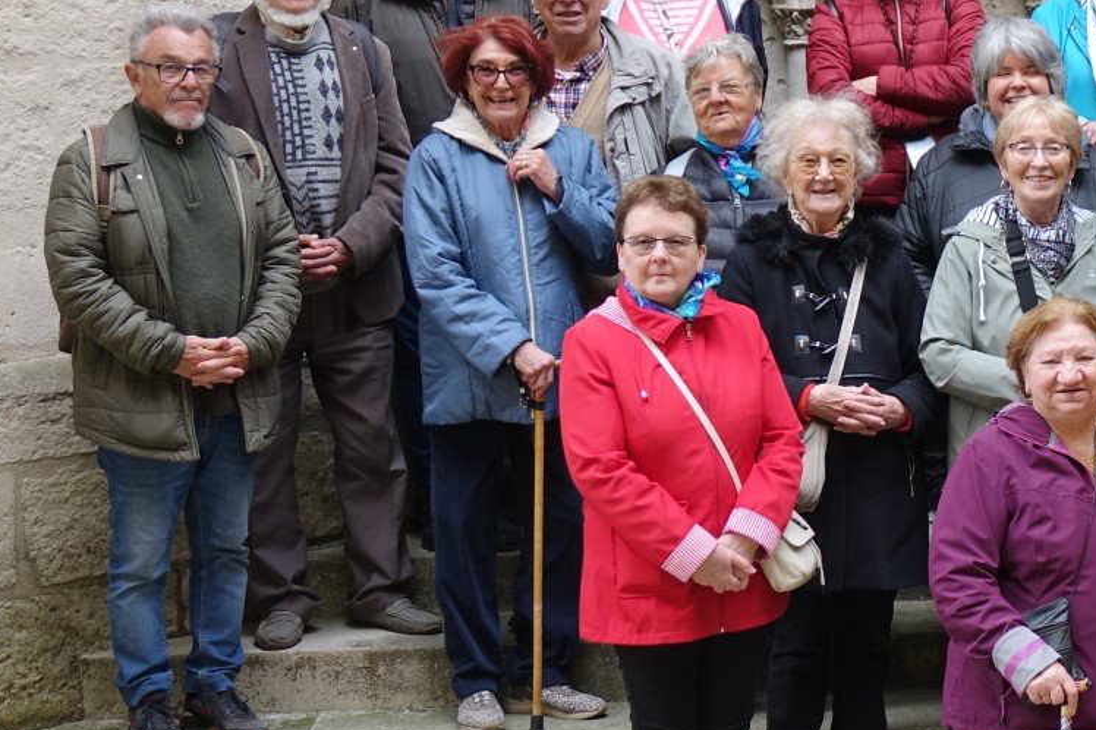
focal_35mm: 104
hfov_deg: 18.9
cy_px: 368
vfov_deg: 13.2
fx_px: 3165
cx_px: 1177
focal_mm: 17.48
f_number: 2.8
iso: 100
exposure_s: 1/100
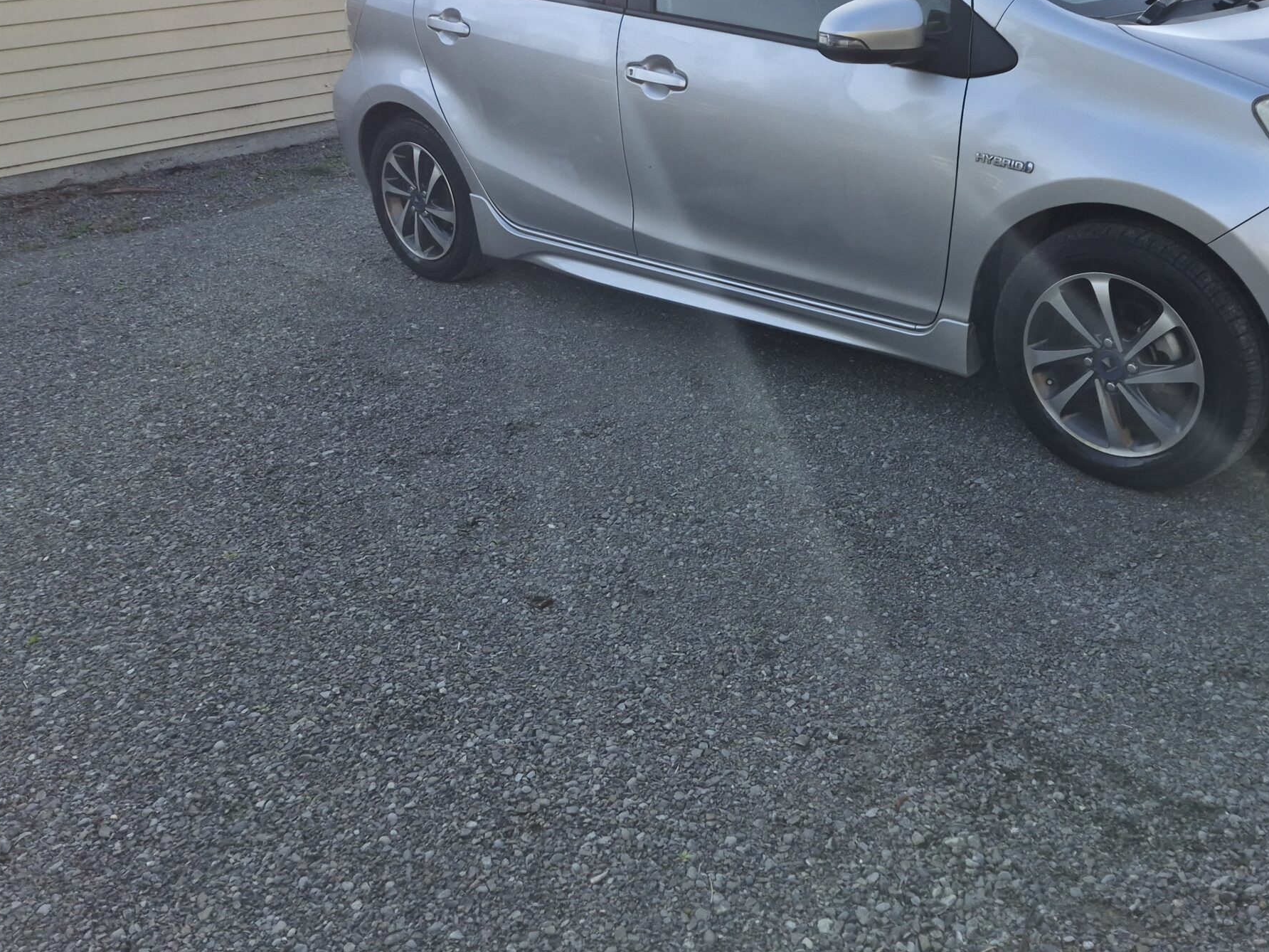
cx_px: 753
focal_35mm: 33
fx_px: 1210
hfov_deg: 55.0
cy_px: 281
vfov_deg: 42.1
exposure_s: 1/5296
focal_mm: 5.4
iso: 80
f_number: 1.8
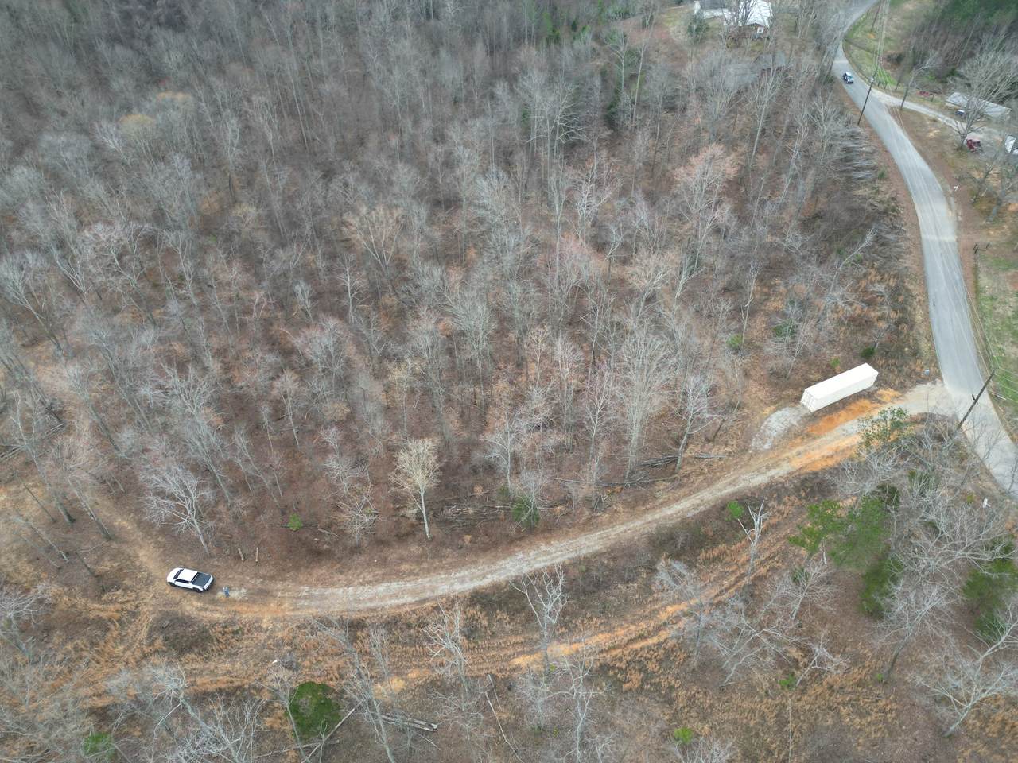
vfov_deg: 56.8
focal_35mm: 24
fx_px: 706
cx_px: 509
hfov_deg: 71.6
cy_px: 382
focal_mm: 6.72
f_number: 1.7
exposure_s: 1/180
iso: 100
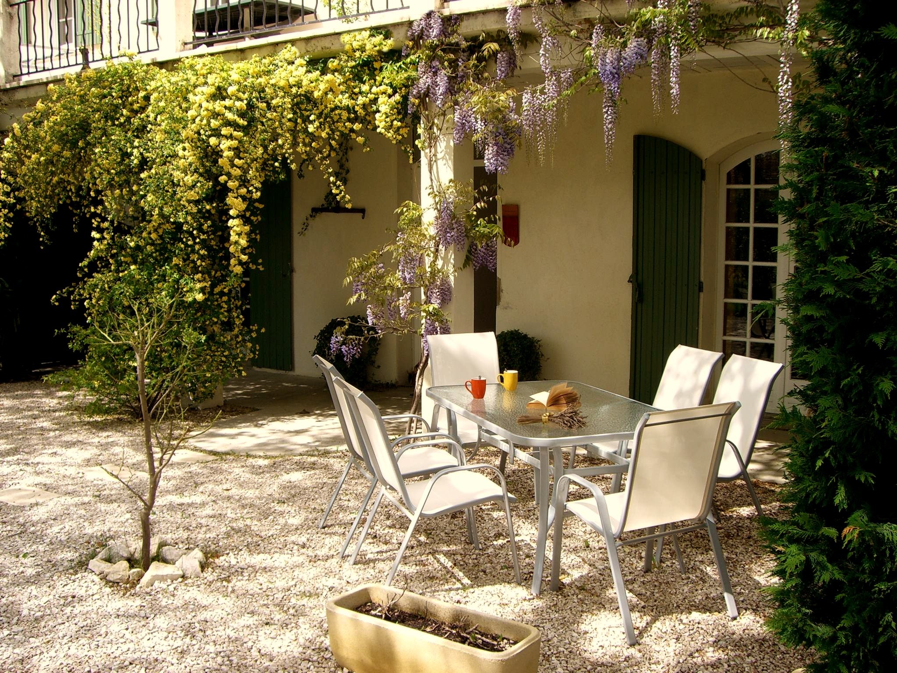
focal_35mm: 38
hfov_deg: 49.0
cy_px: 336
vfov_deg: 37.7
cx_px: 448
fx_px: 985
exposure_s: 1/250
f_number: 4.3
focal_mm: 6.2
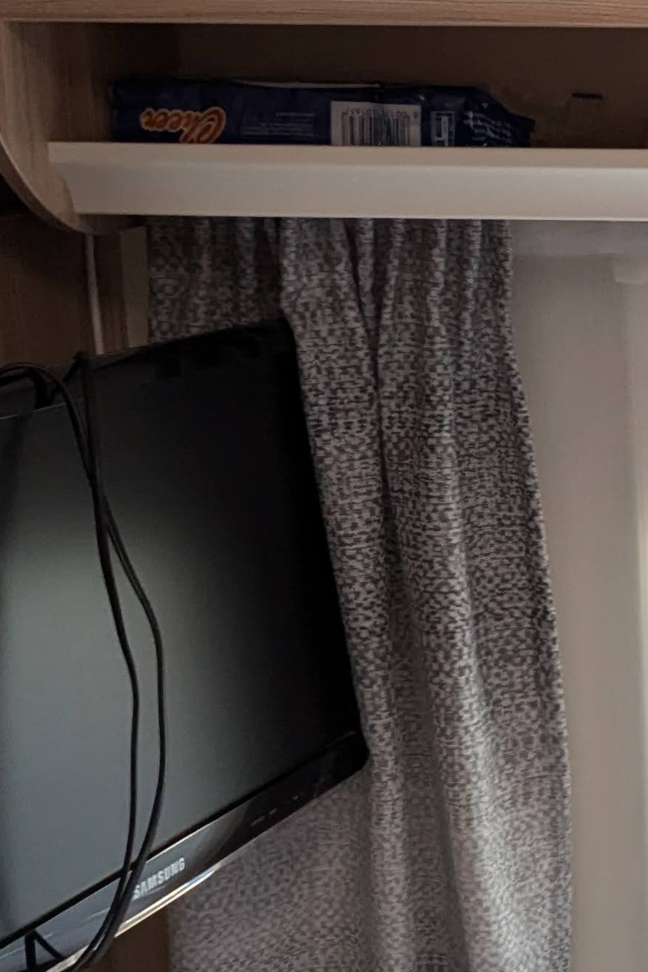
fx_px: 2079
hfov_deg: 16.0
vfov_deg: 26.3
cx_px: 1006
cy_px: 478
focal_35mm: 77
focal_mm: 6.81
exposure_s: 1/87.6
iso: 403
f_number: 1.85
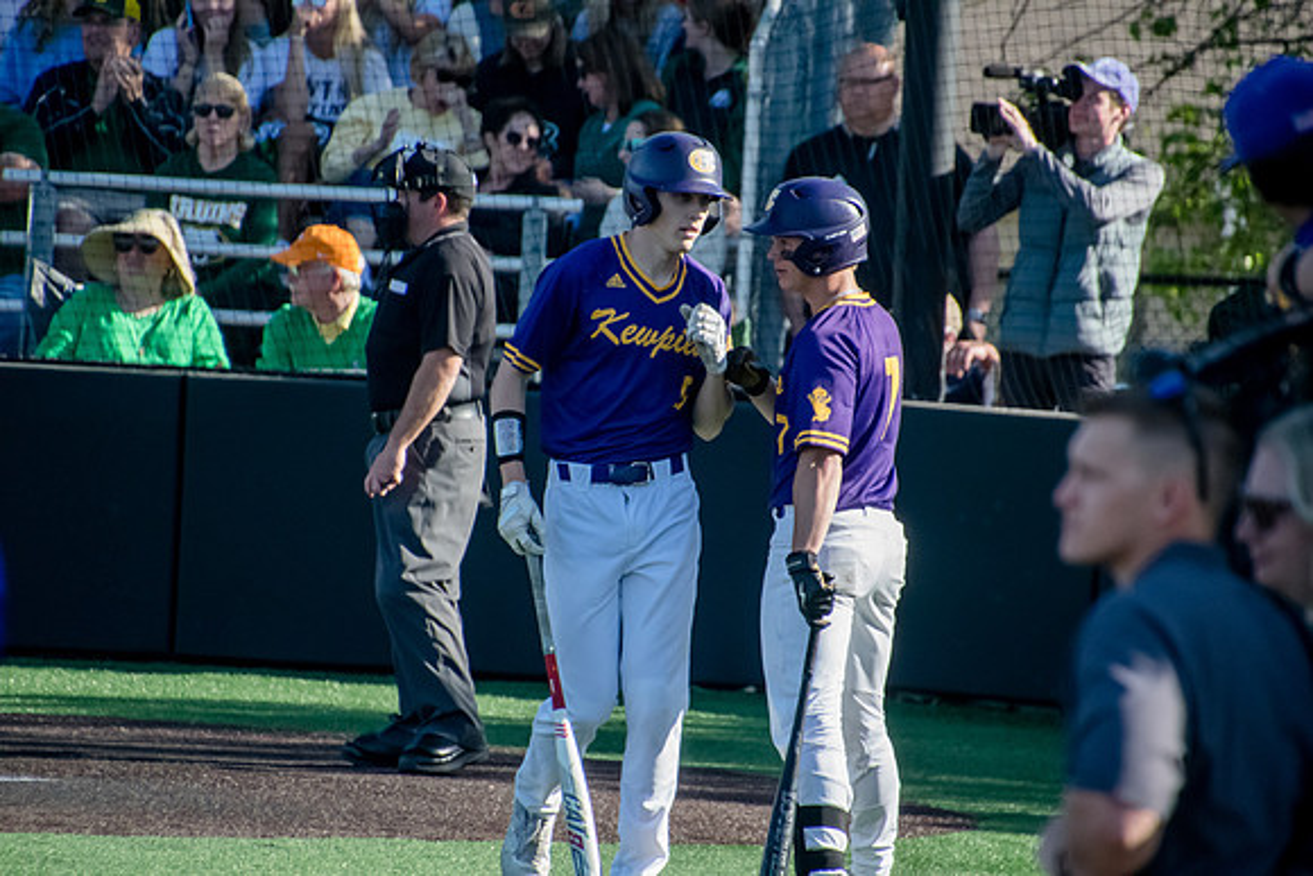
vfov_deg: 2.3
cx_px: 656
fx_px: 21887
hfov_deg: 3.4
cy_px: 438
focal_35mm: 600
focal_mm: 400
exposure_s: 1/2500
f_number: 6.3
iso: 2500
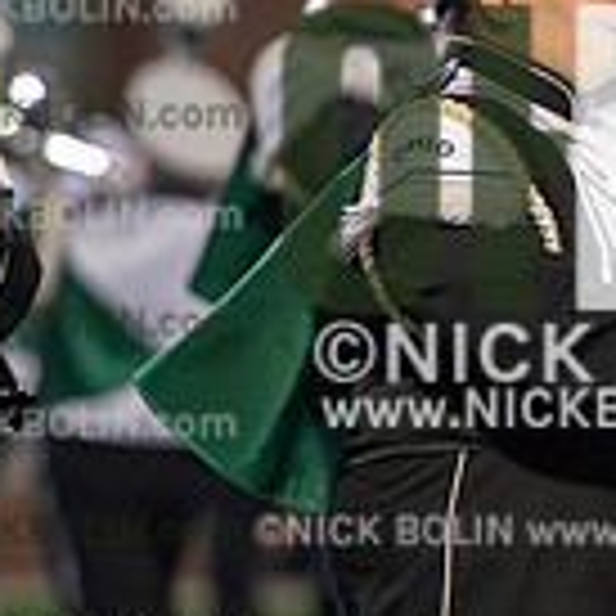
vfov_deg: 2.4
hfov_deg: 2.4
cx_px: 598
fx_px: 14496
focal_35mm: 720
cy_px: 216
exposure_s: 1/320
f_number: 2.8
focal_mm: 200
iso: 4000
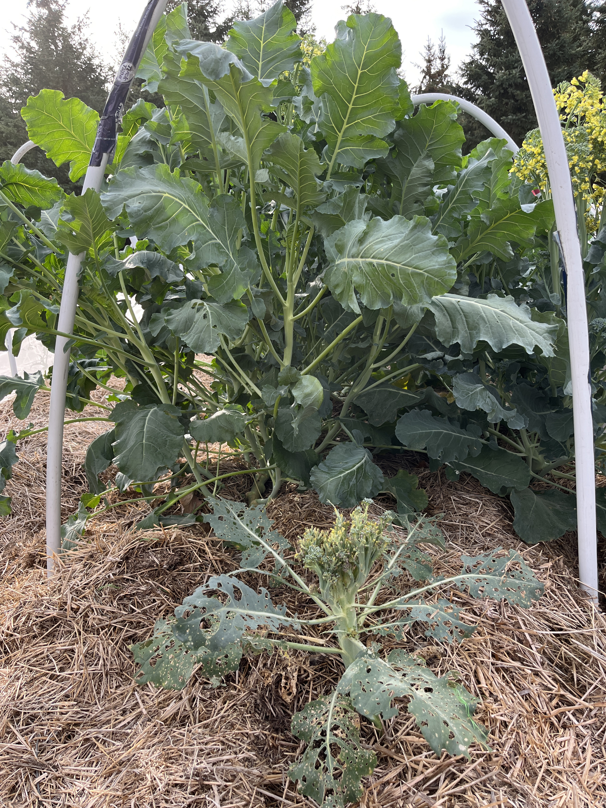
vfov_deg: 67.3
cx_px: 303
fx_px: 607
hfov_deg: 53.1
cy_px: 404
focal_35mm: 26
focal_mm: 5.1
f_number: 1.6
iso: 50
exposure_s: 1/450
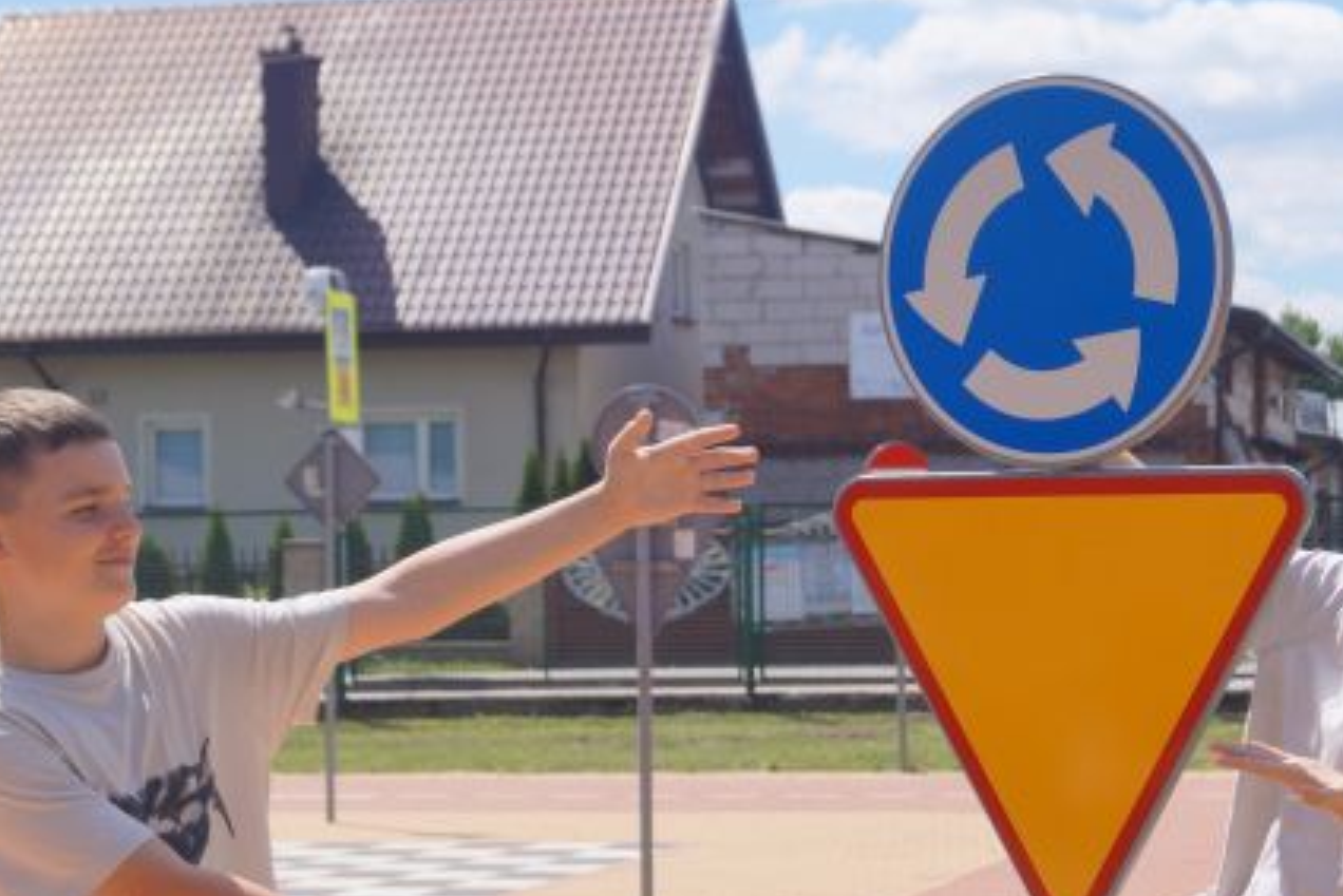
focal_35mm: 99
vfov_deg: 13.7
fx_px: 3692
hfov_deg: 20.5
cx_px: 928
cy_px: 771
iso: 100
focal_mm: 35
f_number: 5.6
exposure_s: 1/640
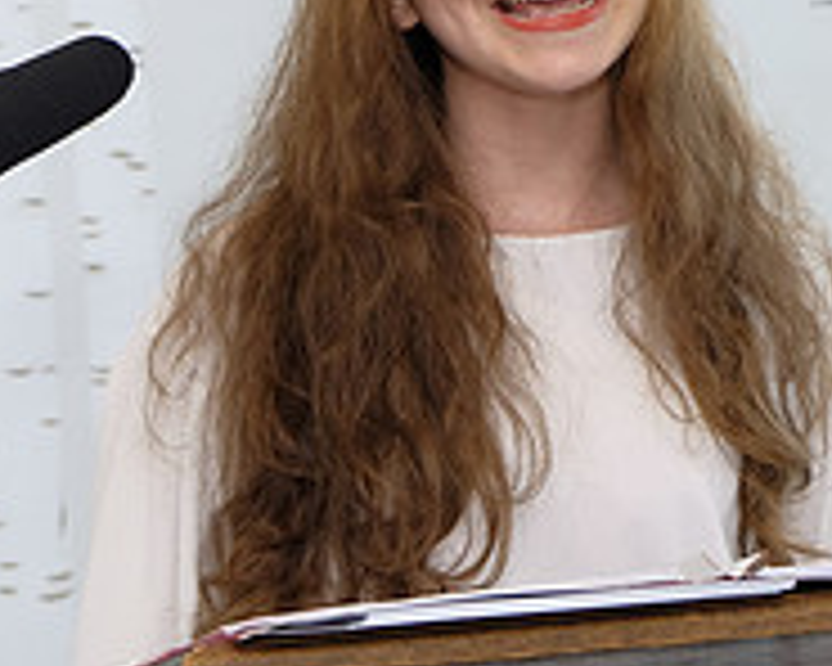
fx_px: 3694
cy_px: 281
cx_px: 459
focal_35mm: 150
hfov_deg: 12.9
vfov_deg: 10.3
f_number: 3.6
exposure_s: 1/180
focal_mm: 34.3
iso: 800
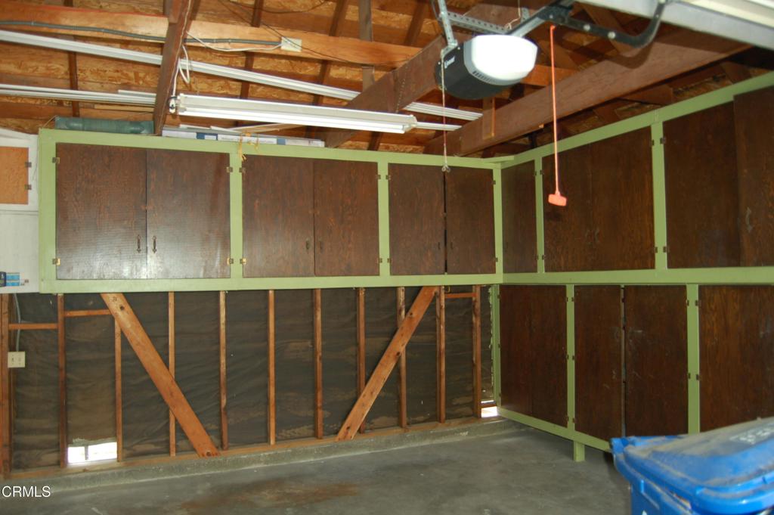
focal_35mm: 27
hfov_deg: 67.4
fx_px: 580
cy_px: 258
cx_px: 387
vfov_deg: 47.9
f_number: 3.5
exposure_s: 1/60
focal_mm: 18
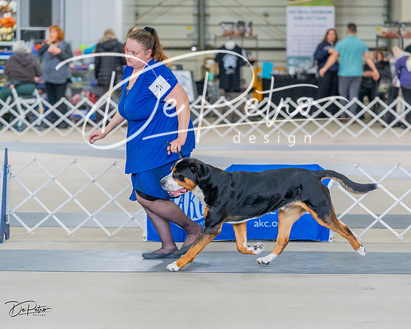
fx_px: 1917
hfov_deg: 12.2
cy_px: 164
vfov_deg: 9.8
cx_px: 206
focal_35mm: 158
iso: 6400
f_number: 3.5
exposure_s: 1/400
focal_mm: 140
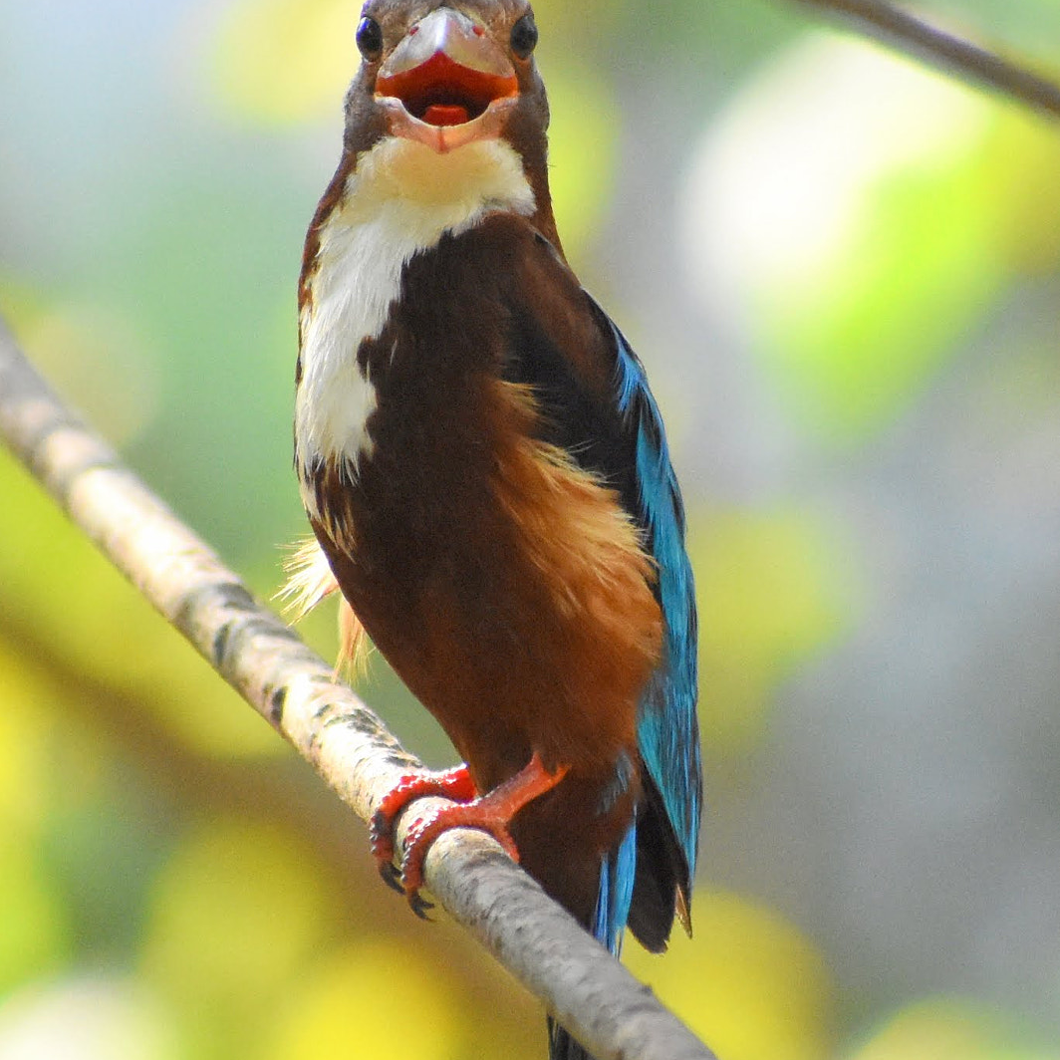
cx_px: 530
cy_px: 593
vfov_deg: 3.0
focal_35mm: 575
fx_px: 19921
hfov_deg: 3.0
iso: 2500
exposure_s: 1/1000
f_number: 6.3
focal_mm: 300
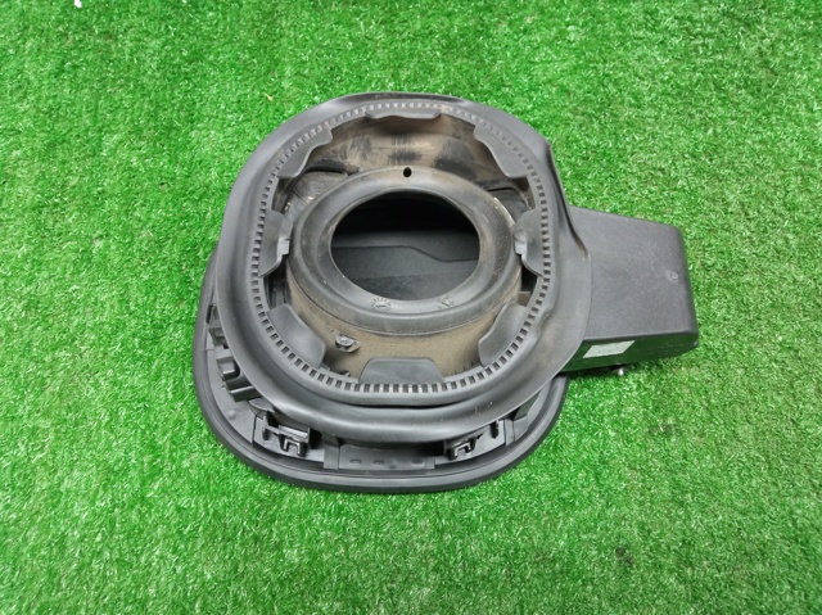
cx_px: 411
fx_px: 641
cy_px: 308
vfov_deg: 51.3
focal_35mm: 27
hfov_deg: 65.4
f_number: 2.2
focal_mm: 3.79
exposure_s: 1/25
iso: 662
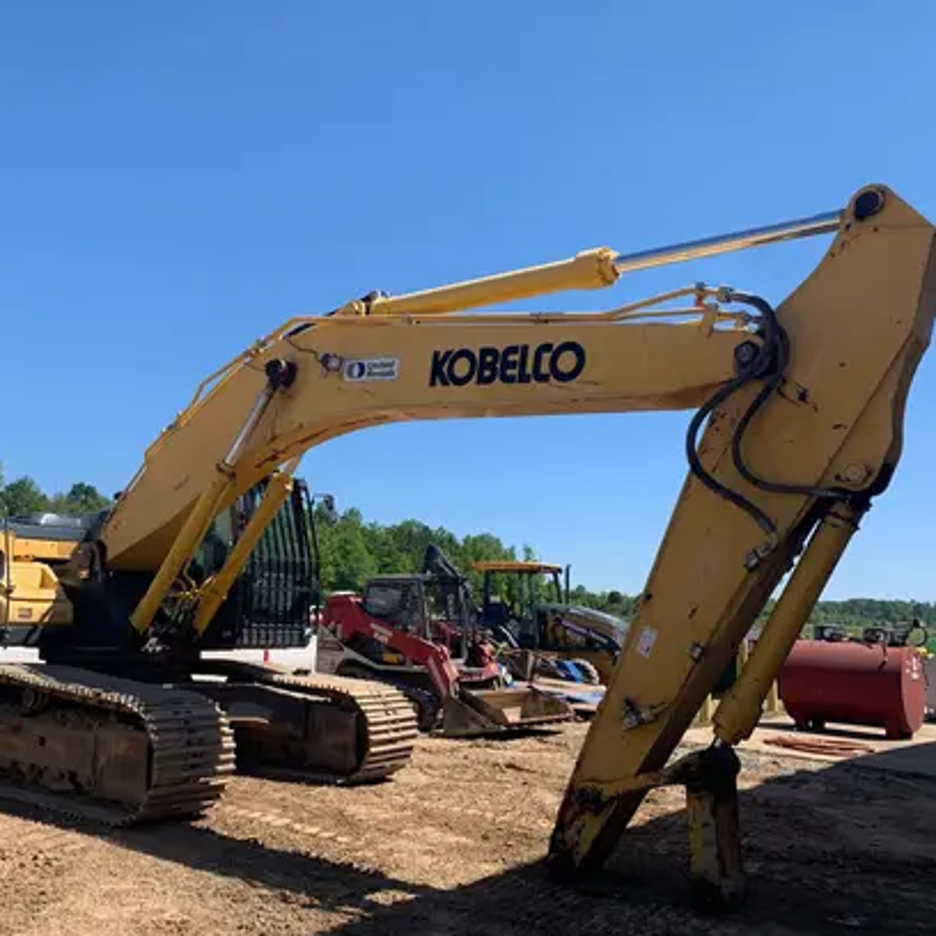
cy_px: 469
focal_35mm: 31
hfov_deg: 52.1
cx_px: 362
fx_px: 948
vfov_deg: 52.5
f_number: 1.8
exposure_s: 1/1812
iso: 25
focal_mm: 4.25
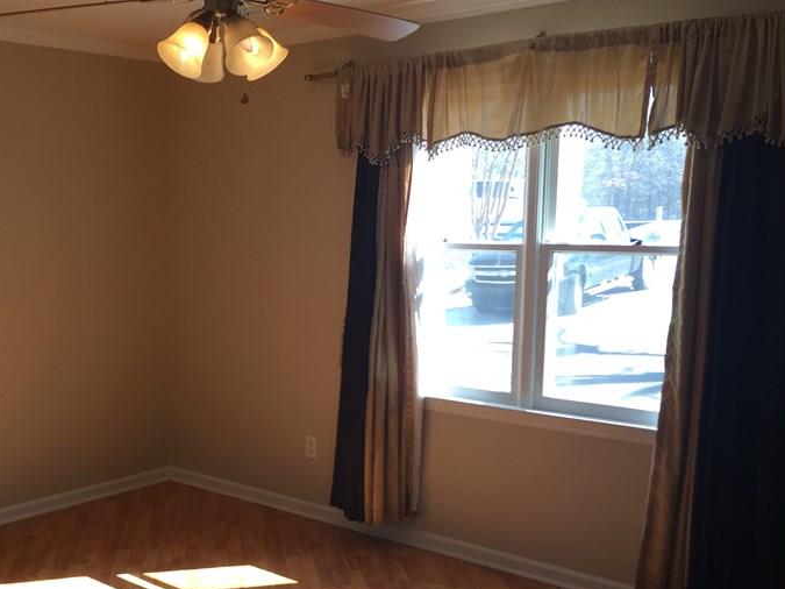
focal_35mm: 44
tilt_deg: -5.6
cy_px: 354
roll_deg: +0.4
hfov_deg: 42.0
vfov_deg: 32.8
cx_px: 221
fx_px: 998
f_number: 2.2
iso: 50
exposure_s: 1/120
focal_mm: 4.15
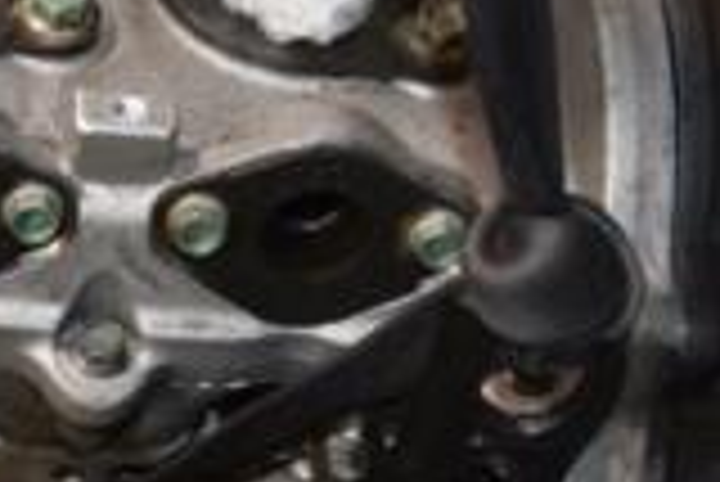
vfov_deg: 11.6
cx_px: -148
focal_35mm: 118
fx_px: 2360
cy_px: 176
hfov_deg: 16.6
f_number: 5
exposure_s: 1/60
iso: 800
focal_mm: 21
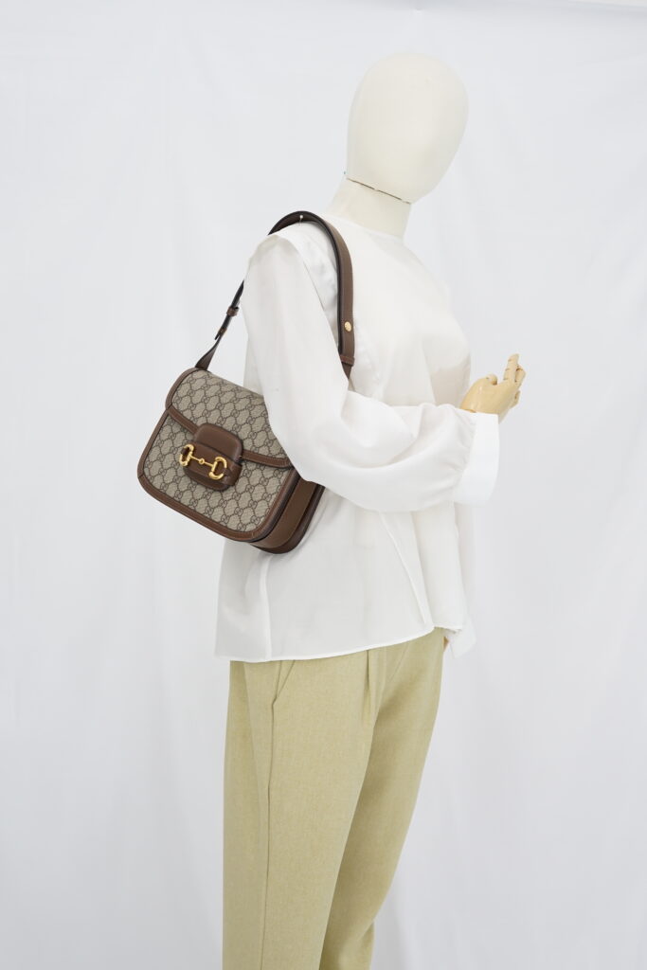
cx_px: 324
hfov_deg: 27.0
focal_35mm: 50
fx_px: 1347
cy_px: 485
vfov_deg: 39.6
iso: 640
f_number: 6.3
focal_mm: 50
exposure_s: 1/10
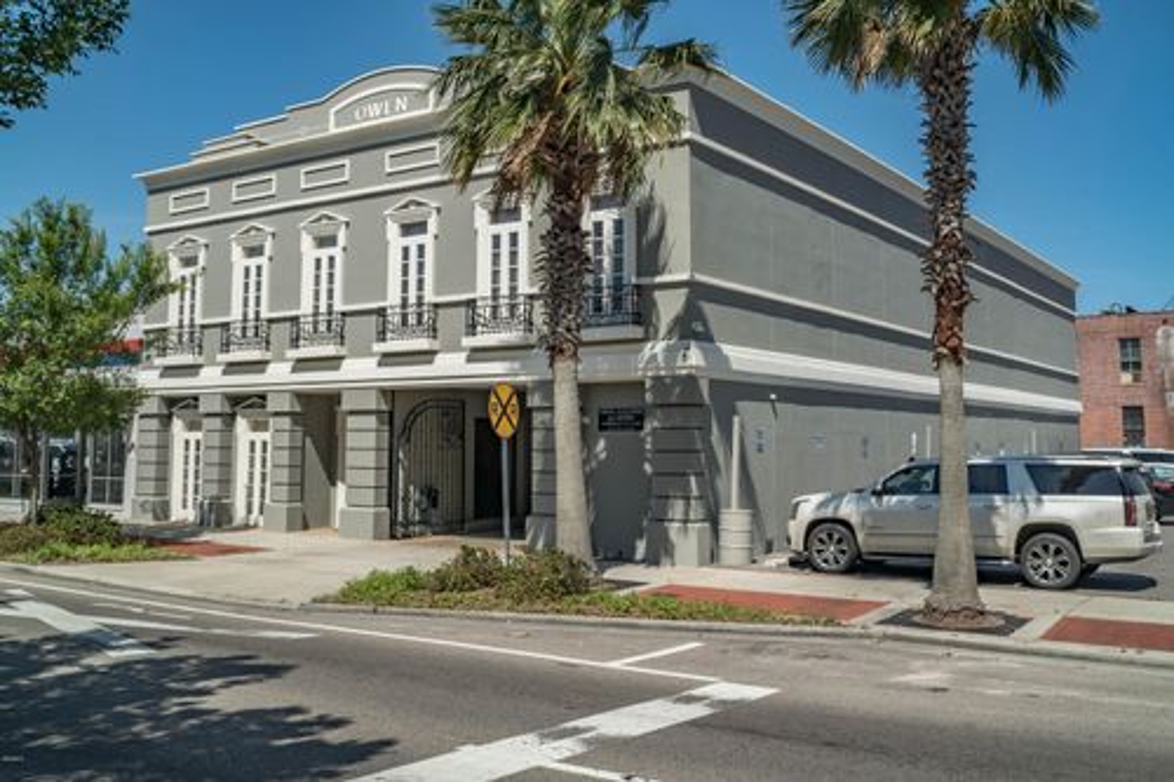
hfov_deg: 54.5
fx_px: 1141
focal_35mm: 35
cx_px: 587
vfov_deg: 37.8
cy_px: 391
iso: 100
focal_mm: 35
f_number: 13
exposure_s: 1/125
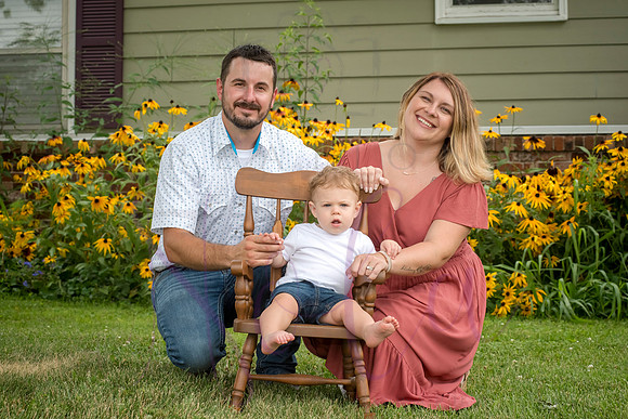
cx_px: 314
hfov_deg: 23.9
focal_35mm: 85
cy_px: 199
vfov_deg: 16.1
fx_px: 1484
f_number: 9
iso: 500
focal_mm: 80
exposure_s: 1/320
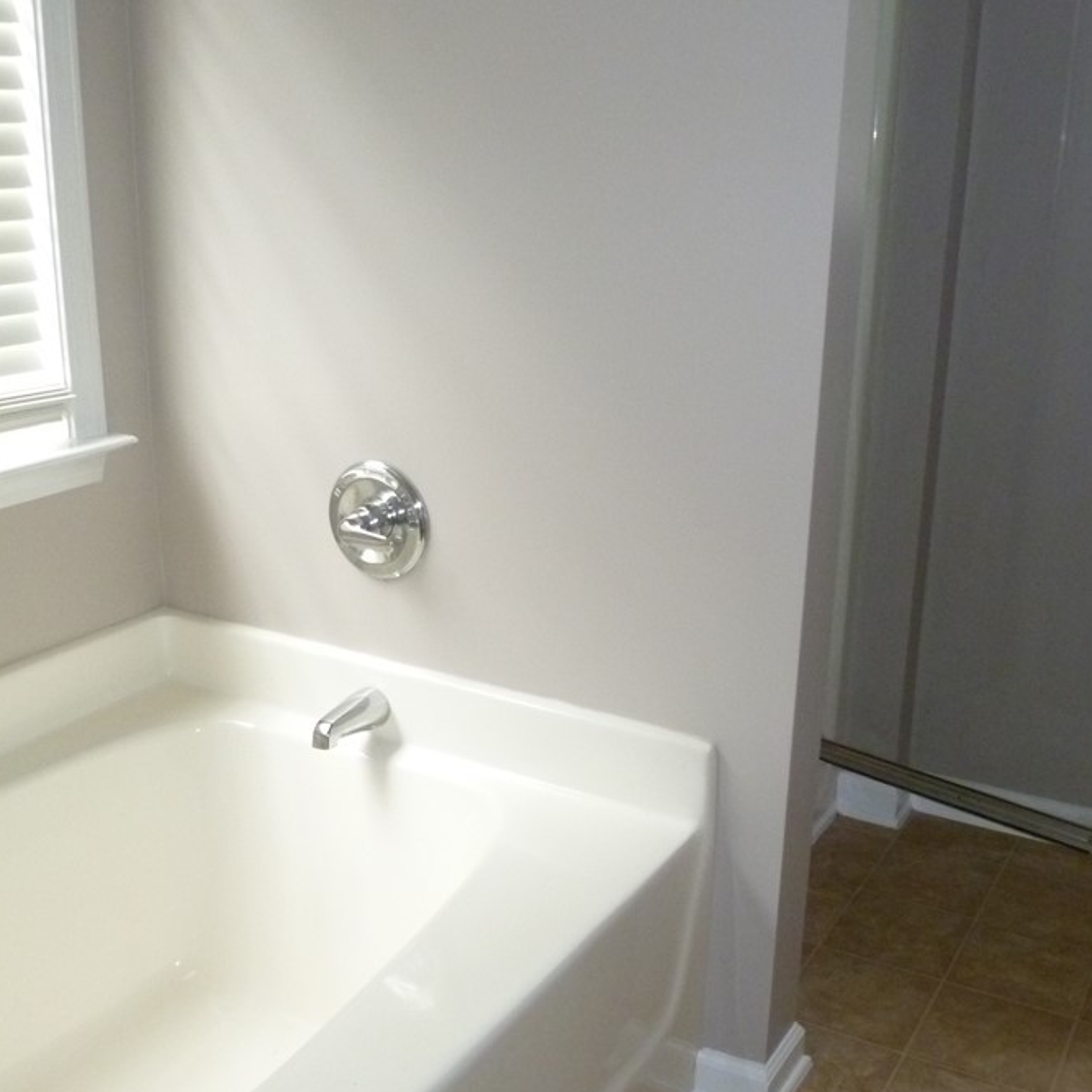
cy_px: 602
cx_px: 663
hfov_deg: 43.6
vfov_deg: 43.8
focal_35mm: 38
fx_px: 1356
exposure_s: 1/125
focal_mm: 5
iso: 400
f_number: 3.3
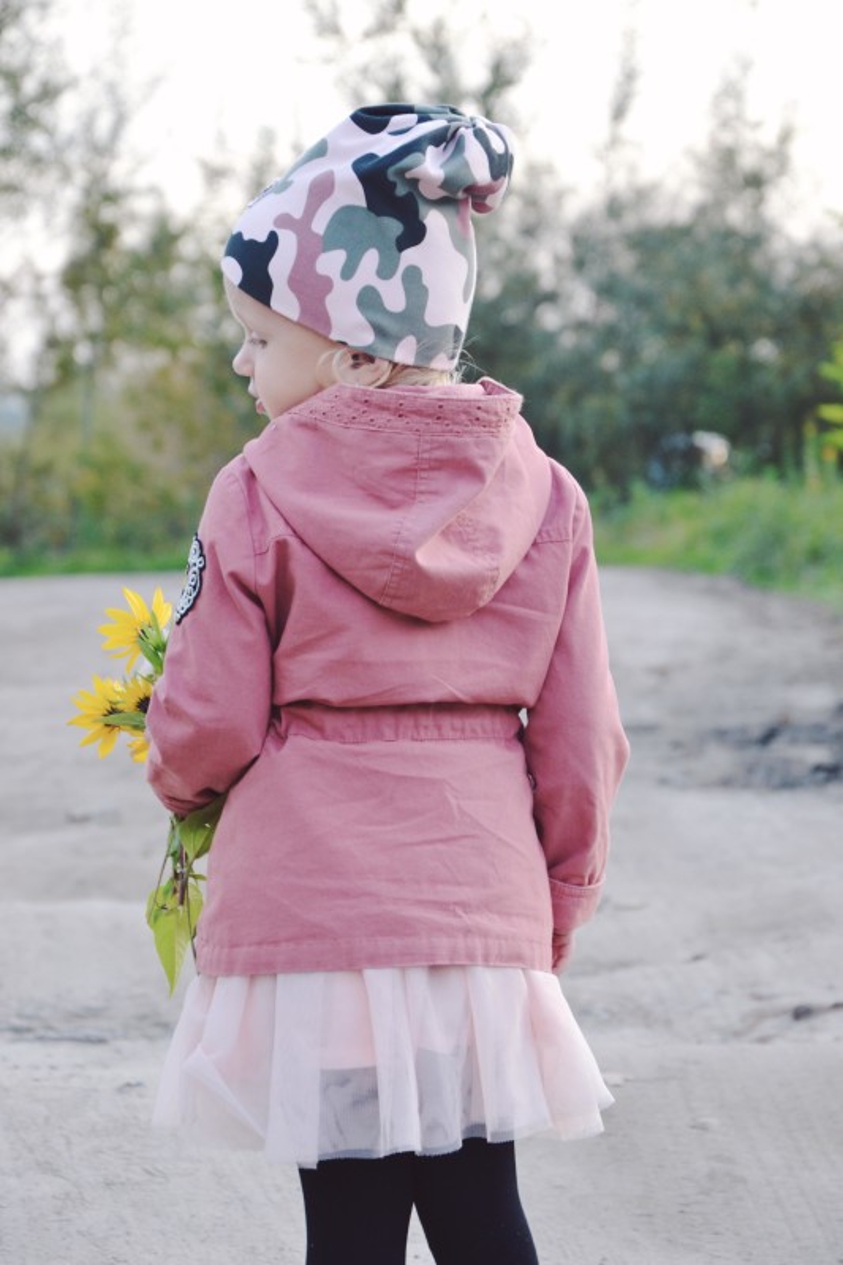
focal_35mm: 112
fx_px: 3953
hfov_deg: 12.2
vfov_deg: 18.2
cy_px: 632
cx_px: 422
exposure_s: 1/100
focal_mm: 75
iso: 400
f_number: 5.3
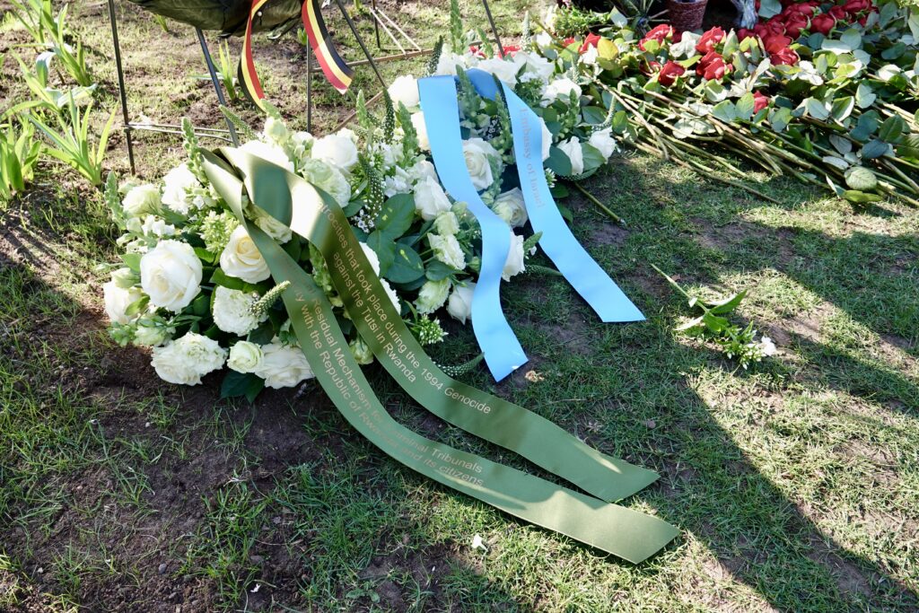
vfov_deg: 53.1
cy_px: 306
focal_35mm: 24
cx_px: 460
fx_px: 613
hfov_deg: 73.7
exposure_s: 1/160
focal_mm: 8.8
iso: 100
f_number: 2.5
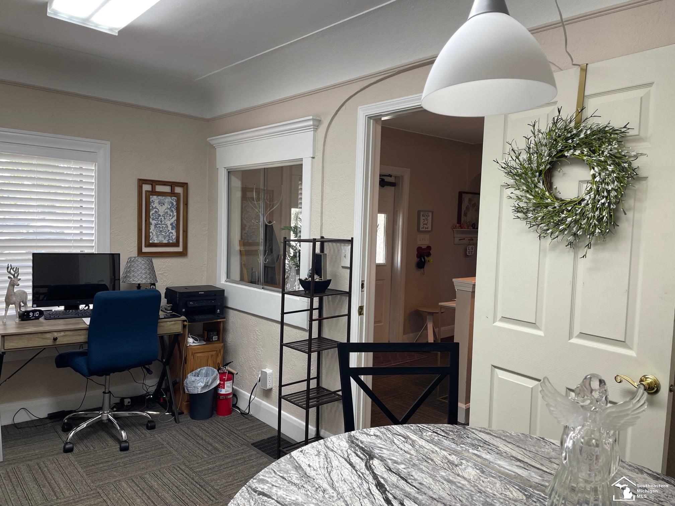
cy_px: 253
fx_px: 507
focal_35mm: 26
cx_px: 338
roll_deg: -1.9
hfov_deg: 67.3
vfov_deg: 53.1
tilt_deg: -3.9
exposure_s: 1/60
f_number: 1.6
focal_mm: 4.2
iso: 64
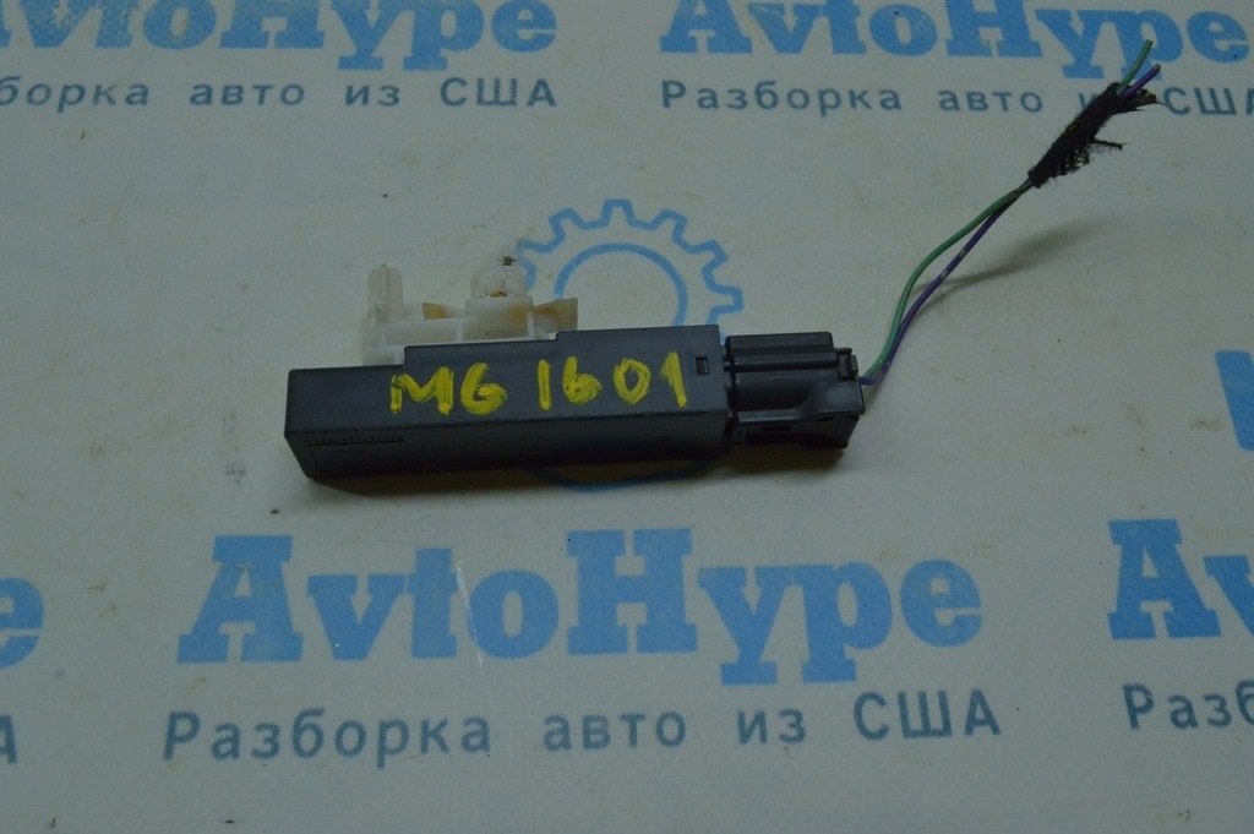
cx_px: 627
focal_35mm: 34
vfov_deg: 38.3
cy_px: 417
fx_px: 1201
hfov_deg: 55.1
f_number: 16
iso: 1000
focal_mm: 23
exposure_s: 1/60
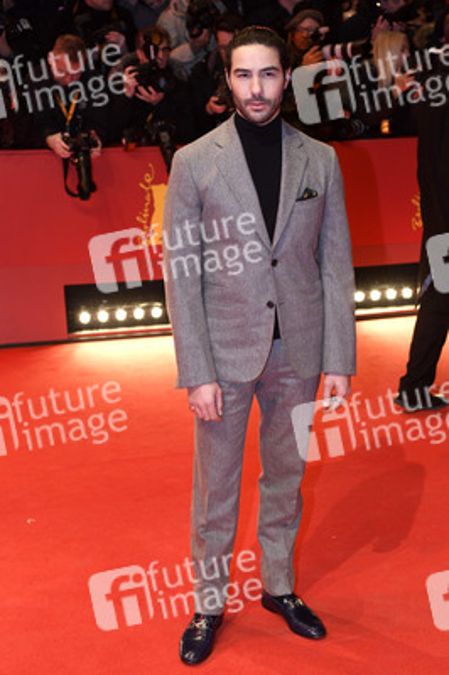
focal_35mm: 48
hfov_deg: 28.0
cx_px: 224
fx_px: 899
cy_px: 338
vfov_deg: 41.1
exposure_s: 1/400
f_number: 4
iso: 1250
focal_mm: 48
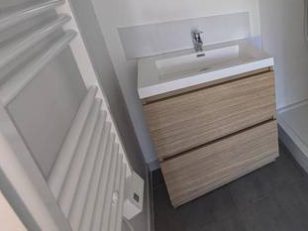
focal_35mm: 27
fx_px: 240
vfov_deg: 49.3
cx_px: 289
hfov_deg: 54.8
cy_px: 58
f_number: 2.2
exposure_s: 1/50
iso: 133
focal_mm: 1.83
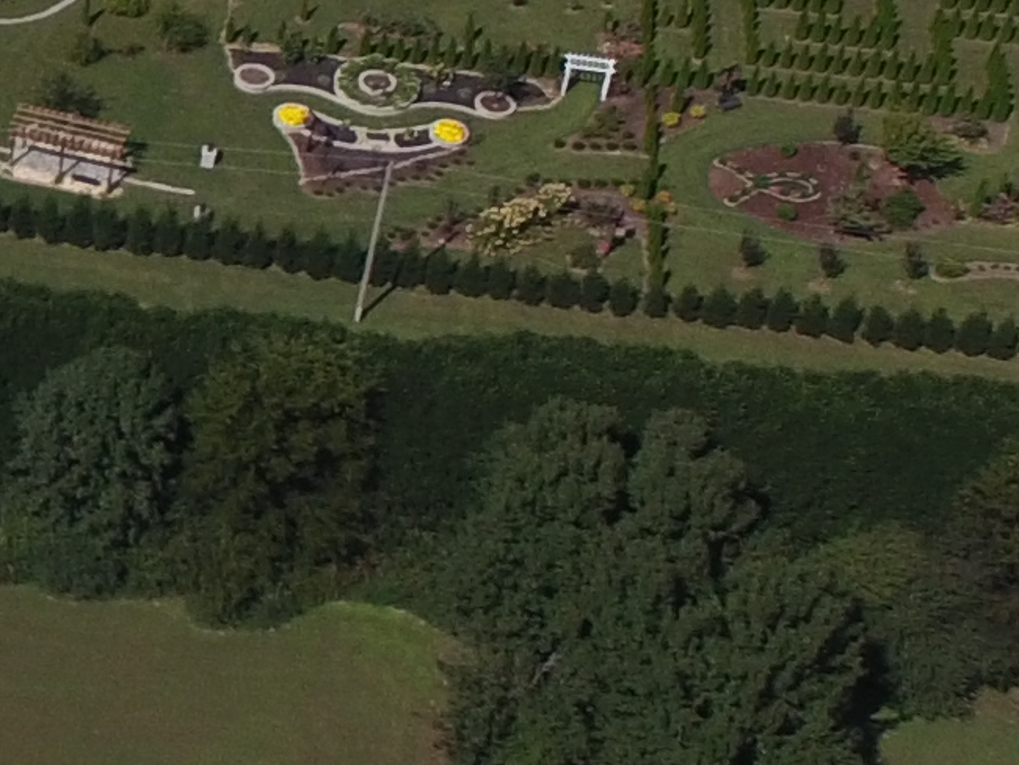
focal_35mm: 123
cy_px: 266
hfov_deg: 14.9
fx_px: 3622
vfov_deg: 12.0
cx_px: -475
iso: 100
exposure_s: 1/781
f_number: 2.8
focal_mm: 3.61
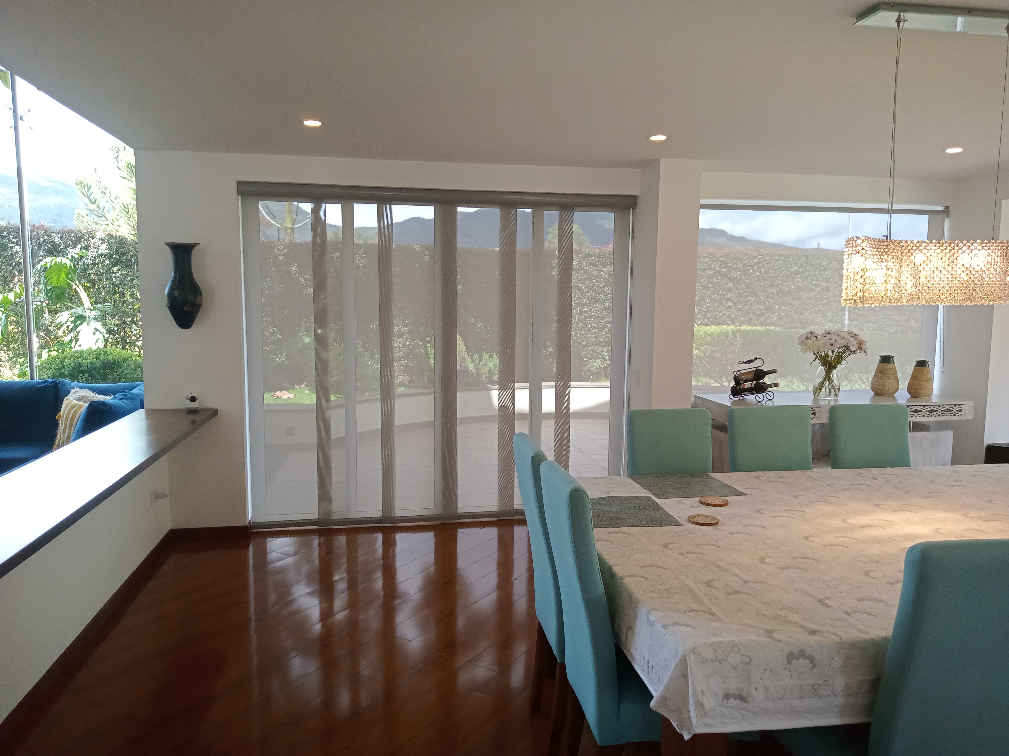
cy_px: 378
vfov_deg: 49.7
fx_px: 816
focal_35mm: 28
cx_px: 504
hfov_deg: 63.4
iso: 141
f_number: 2.2
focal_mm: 3.37
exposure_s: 1/100
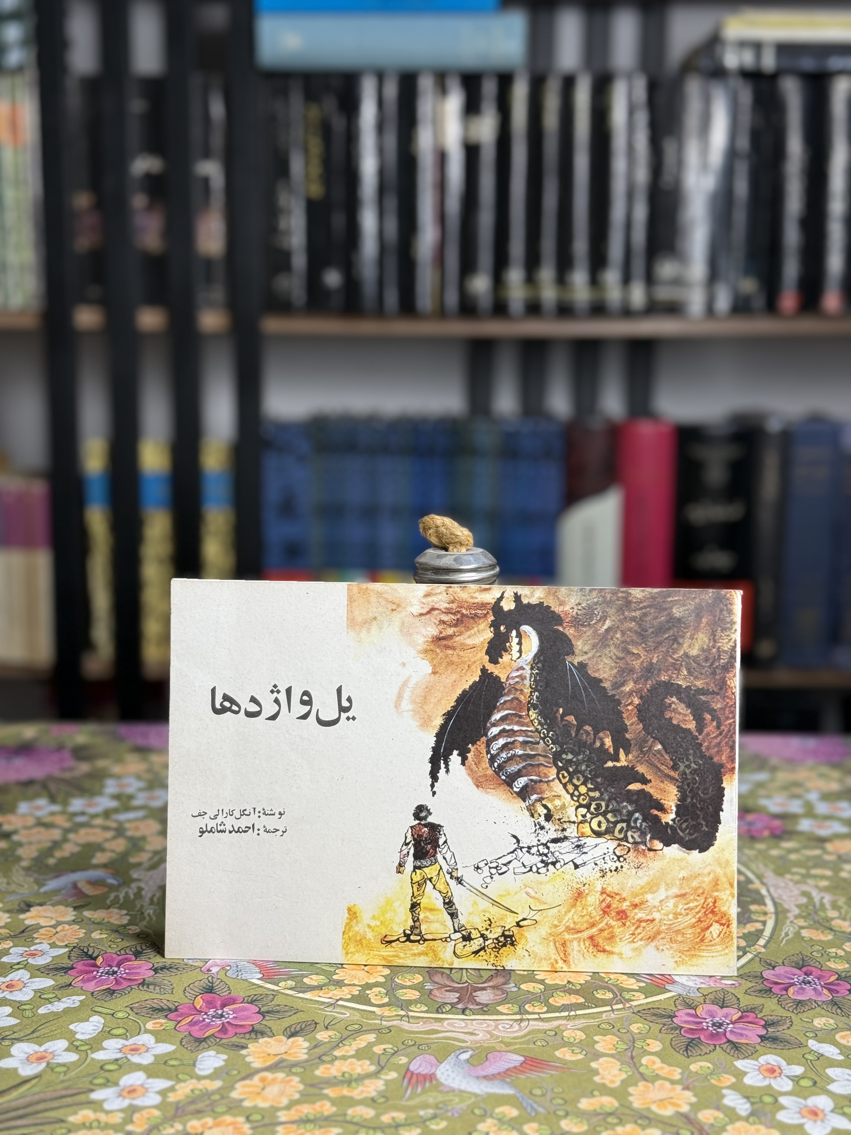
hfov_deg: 30.3
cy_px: 568
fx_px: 1573
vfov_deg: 39.7
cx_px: 426
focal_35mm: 48
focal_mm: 6.76
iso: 64
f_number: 1.78
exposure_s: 1/100
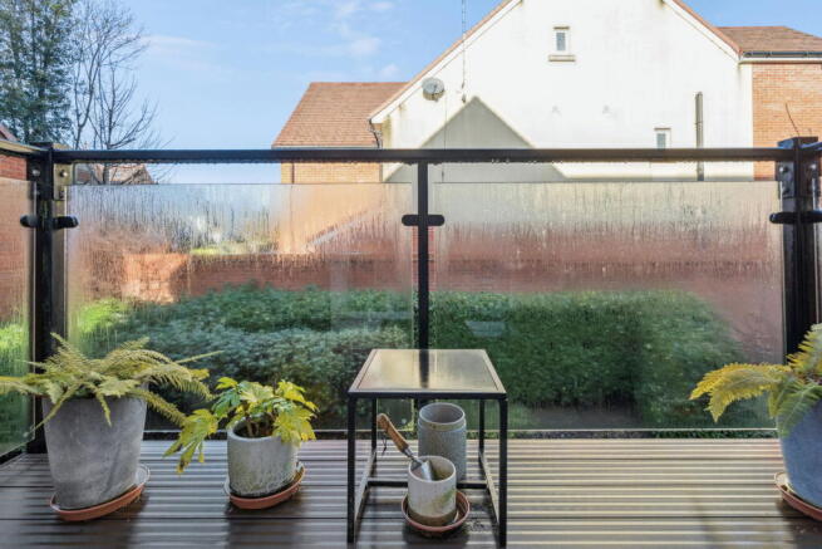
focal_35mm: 16
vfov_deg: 73.8
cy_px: 274
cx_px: 411
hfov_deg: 96.7
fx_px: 365
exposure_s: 1/250
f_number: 8
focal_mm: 16
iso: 640
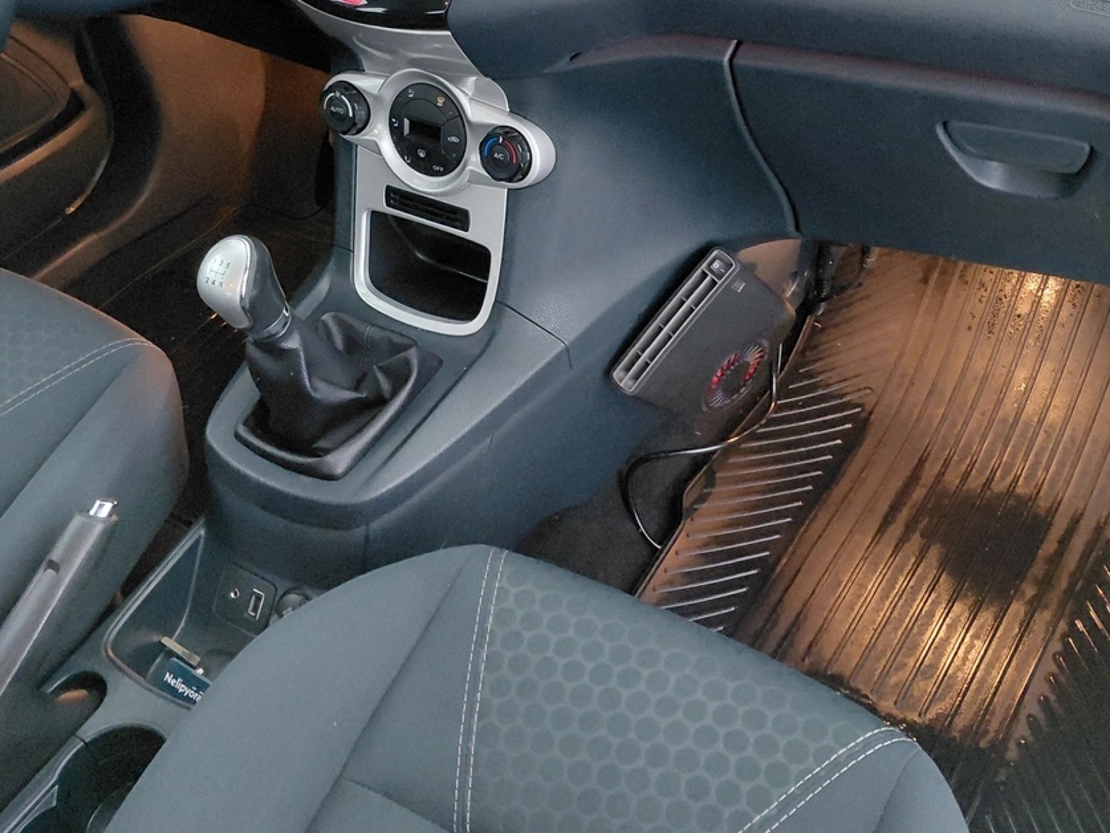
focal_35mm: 43
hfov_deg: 43.8
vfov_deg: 33.1
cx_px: 560
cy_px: 227
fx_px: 1379
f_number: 1.8
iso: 500
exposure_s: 1/25
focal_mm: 4.69
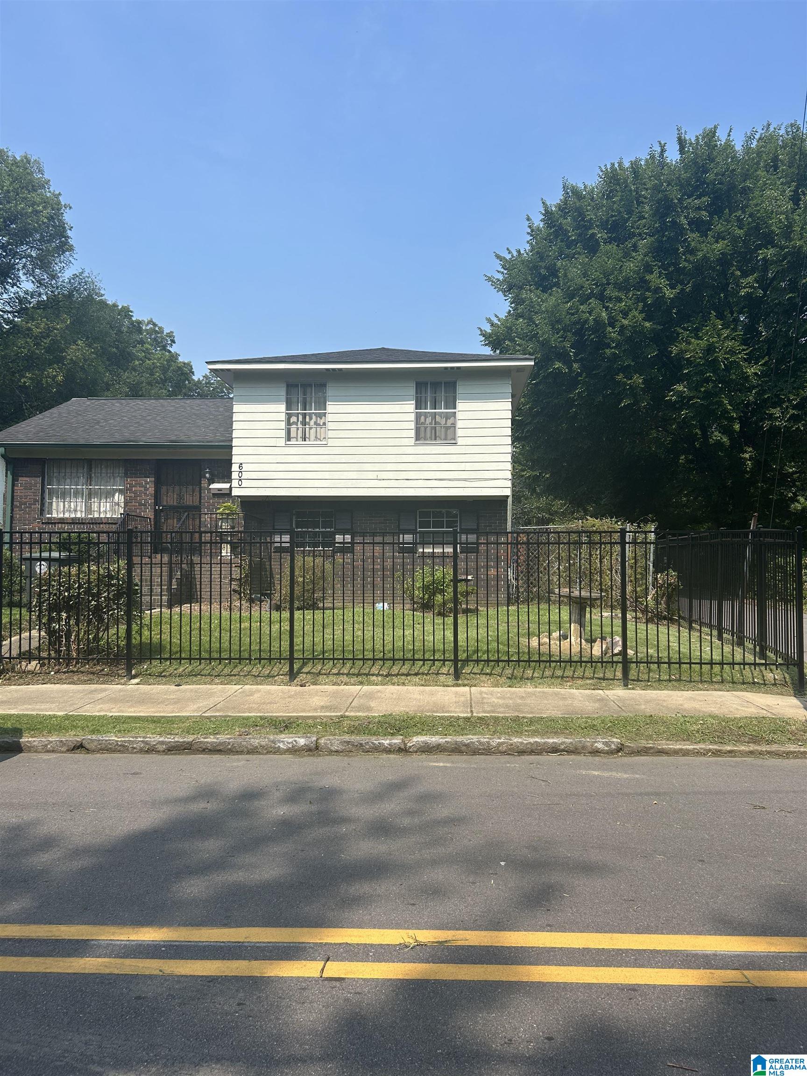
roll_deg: -0.7
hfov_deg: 53.1
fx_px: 808
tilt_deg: +2.4
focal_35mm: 26
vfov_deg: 67.3
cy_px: 538
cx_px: 404
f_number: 1.5
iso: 50
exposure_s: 1/3460
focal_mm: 5.7
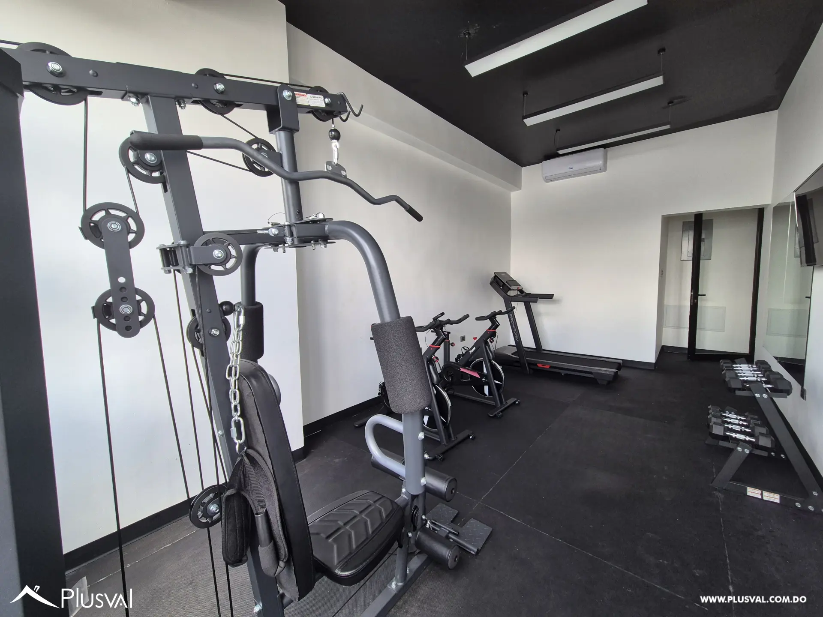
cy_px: 308
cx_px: 412
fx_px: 309
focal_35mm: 13
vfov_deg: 89.9
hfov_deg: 106.2
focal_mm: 2.2
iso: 80
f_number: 2.2
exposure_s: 1/120
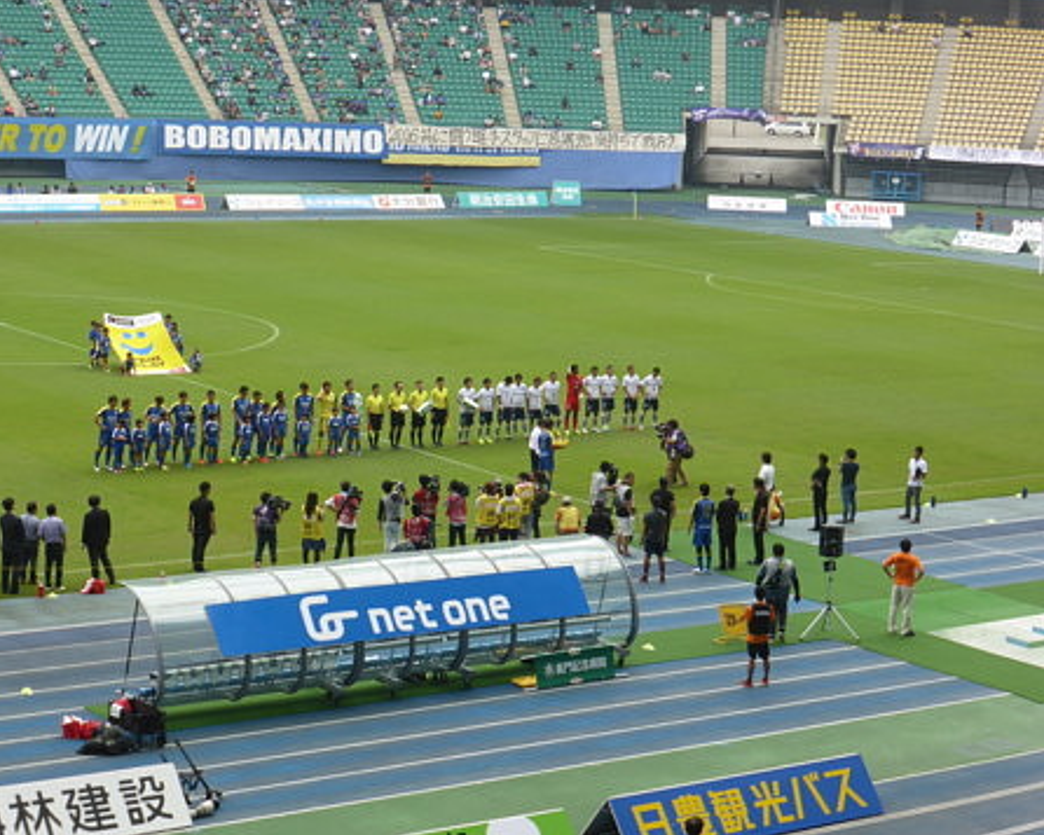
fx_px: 2565
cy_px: 416
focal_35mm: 83
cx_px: 485
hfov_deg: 23.0
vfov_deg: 18.5
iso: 100
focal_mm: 14.2
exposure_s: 1/125
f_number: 5.1
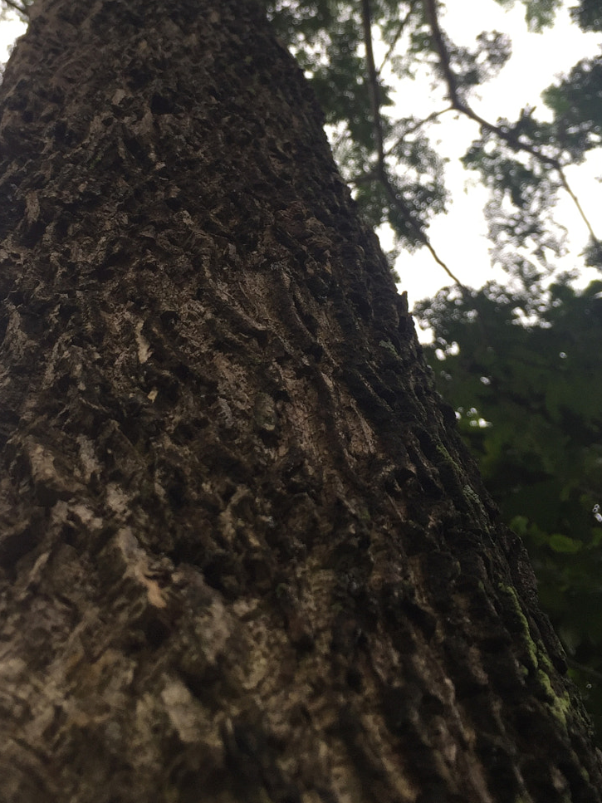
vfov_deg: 38.8
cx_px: 228
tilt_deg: +72.1
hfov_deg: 30.1
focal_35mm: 48
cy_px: 218
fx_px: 1113
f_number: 2.2
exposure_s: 1/129
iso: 32
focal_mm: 4.15
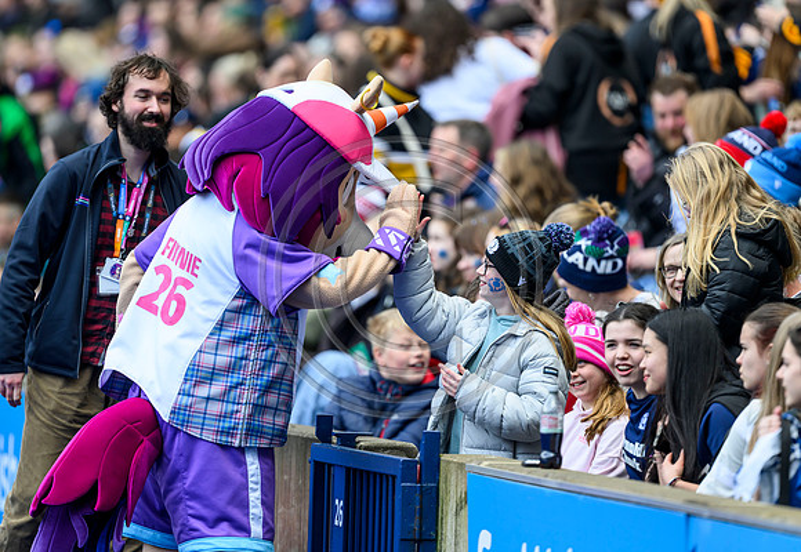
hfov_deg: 4.2
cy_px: 222
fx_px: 11014
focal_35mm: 490
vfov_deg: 2.9
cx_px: 410
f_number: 3.2
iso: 500
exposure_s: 1/1250
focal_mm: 400
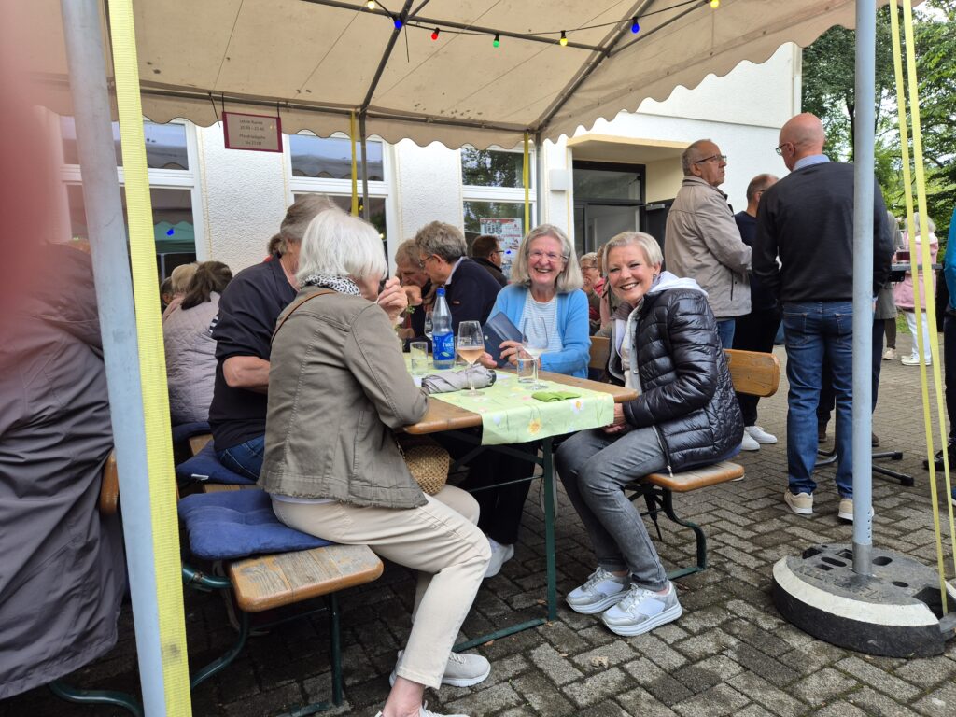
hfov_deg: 73.9
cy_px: 358
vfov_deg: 58.9
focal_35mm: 23
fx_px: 635
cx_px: 478
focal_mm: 5.4
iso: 50
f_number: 1.8
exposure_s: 1/100
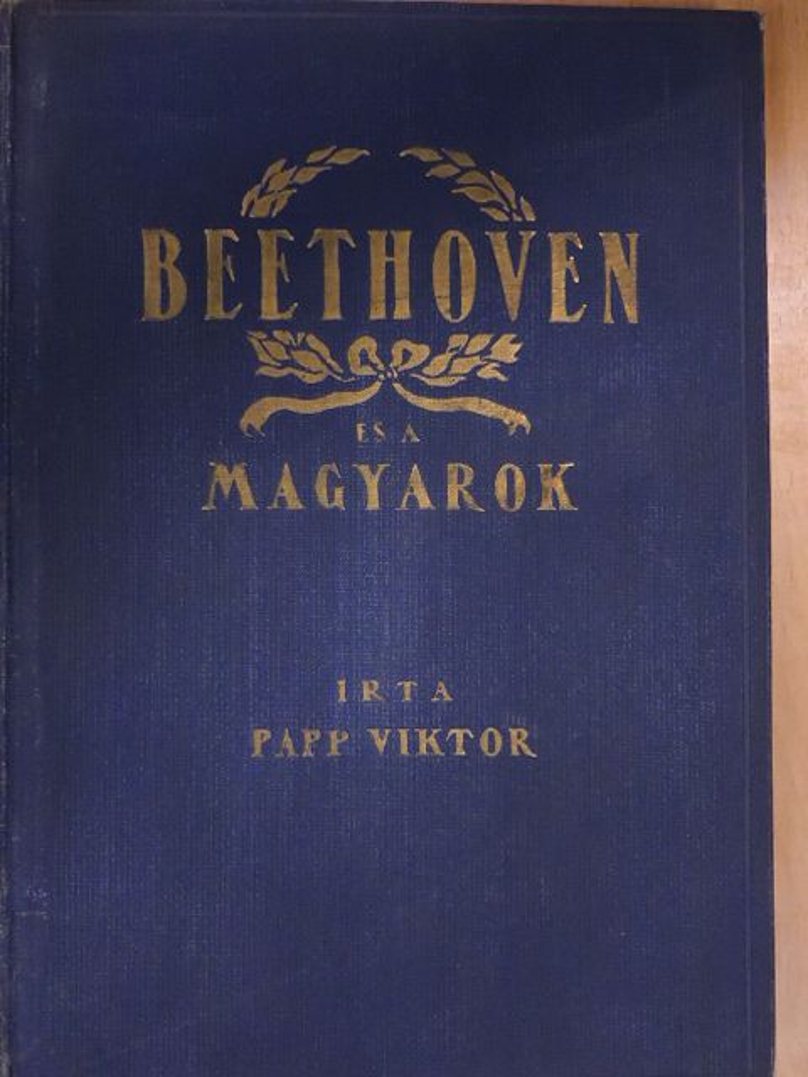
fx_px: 1556
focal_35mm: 50
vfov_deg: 38.2
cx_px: 404
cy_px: 538
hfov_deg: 29.1
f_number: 4
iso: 1600
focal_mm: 9
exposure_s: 1/100
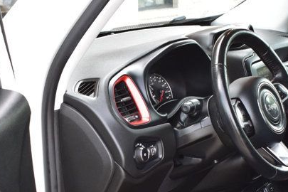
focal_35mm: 91
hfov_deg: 22.4
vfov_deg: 14.6
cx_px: 149
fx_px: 728
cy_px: 219
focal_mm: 24
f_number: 7.1
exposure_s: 1/30
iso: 400
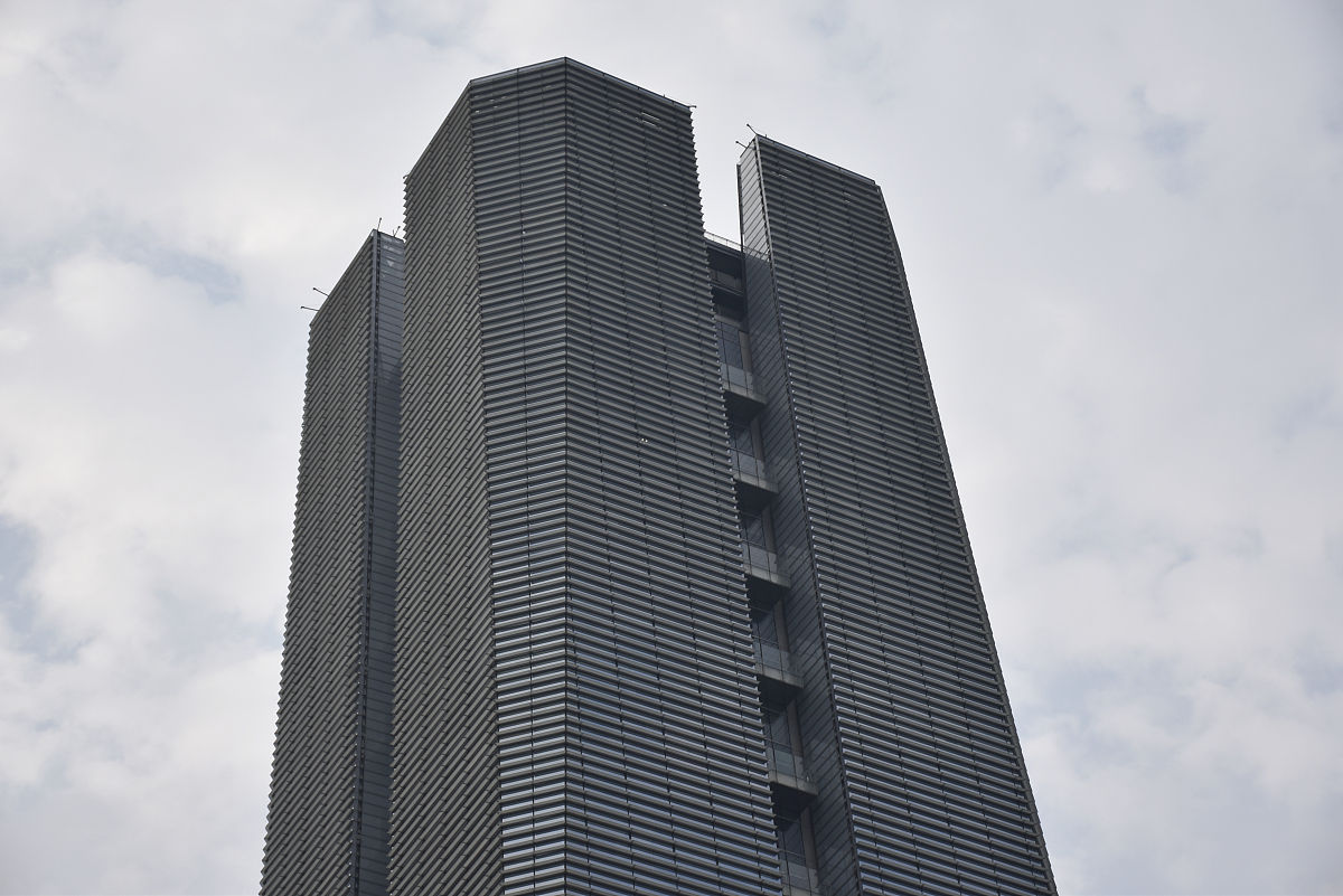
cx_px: 672
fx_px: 3359
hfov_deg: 22.6
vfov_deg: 15.2
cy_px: 448
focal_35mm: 90
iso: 100
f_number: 5.6
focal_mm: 60
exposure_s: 1/500
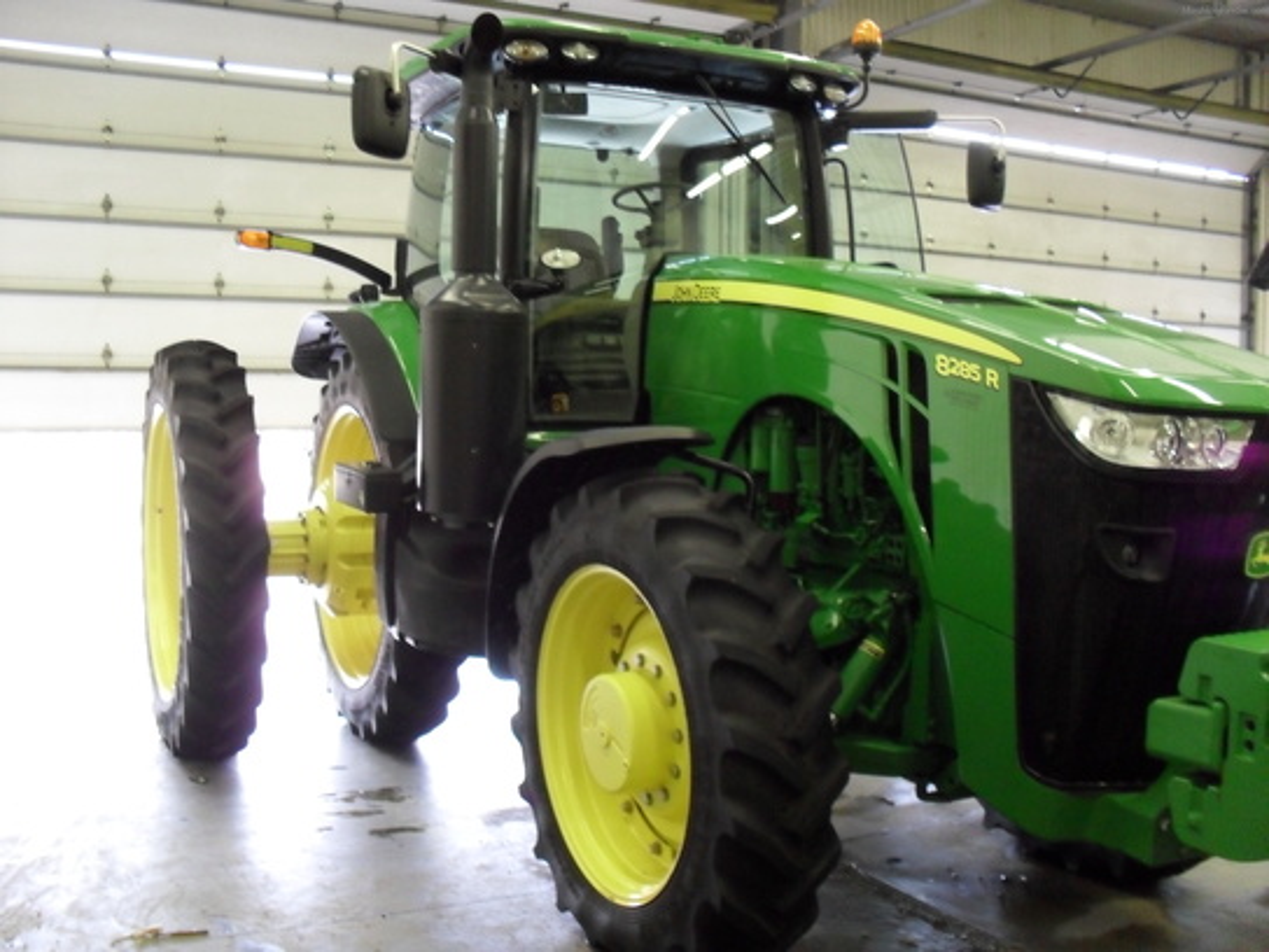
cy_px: 476
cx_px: 634
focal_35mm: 35
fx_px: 1283
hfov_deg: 52.6
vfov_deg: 40.7
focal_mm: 6.3
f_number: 3.2
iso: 400
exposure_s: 1/15
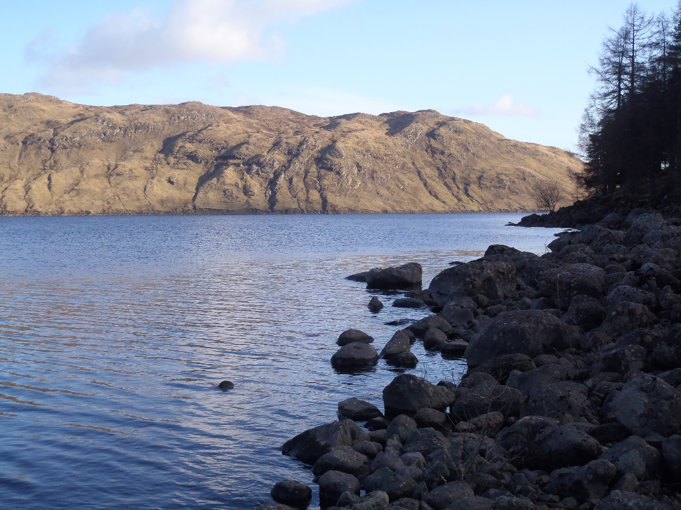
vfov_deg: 29.7
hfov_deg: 38.9
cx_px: 340
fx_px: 964
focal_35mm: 49
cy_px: 255
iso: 80
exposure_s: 1/125
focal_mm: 8.89
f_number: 5.6
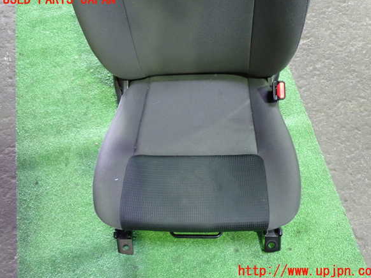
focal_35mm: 31
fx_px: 332
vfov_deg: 45.4
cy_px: 135
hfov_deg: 58.4
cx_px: 191
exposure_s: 1/25
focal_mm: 5.4
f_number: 2.3
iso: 800
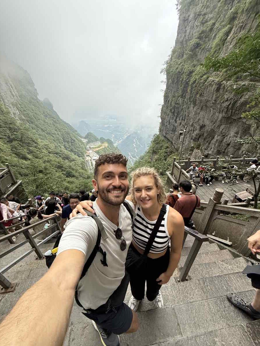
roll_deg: -1.6
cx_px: 130
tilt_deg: -30.1
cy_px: 173
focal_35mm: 14
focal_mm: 2.22
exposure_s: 1/289
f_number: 2.2
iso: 64
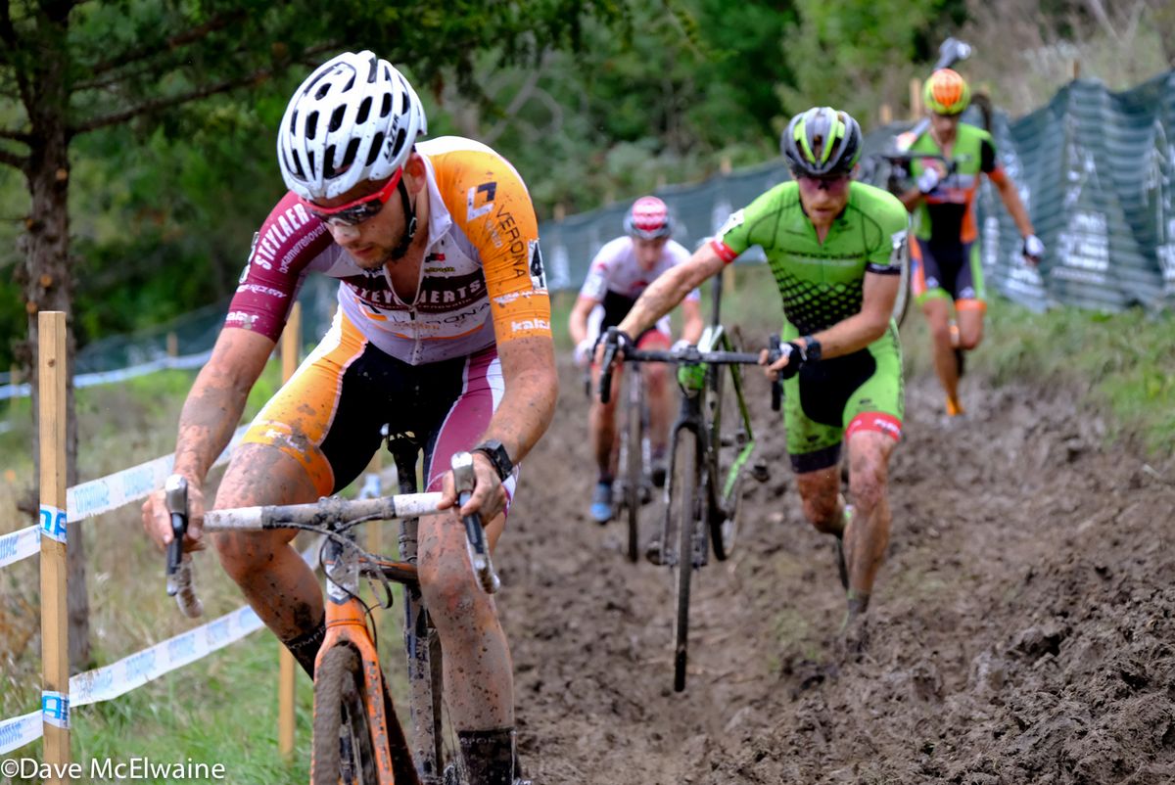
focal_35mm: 131
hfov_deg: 15.6
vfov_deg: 10.5
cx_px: 588
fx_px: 4279
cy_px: 392
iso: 3200
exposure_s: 1/640
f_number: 4
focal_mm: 87.1
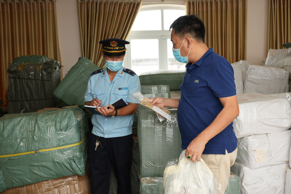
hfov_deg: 54.4
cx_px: 146
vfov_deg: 37.9
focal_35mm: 35
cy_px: 97
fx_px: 283
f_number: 5
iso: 200
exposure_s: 1/100
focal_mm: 35
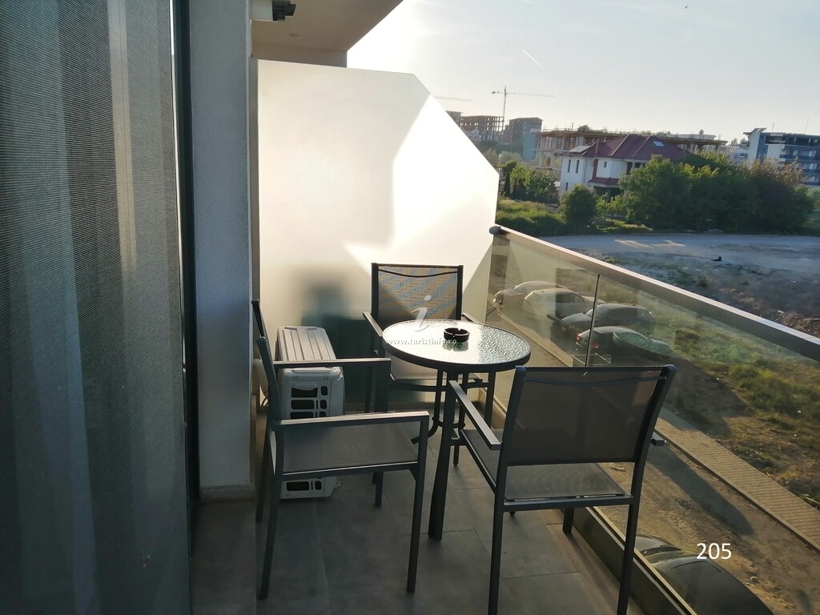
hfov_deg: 67.3
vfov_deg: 53.1
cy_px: 308
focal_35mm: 26
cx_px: 410
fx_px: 616
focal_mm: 3.6
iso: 50
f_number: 1.8
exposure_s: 1/1066
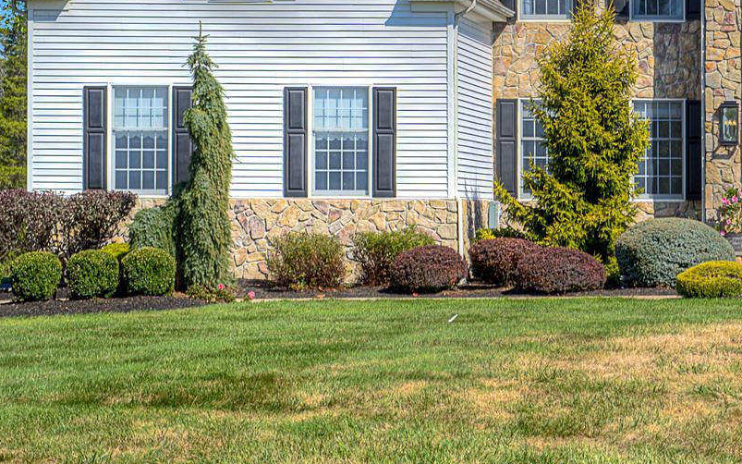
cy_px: 86
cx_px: 749
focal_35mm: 130
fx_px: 2629
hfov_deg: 15.7
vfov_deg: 10.1
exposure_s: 1/400
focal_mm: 50
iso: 100
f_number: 8
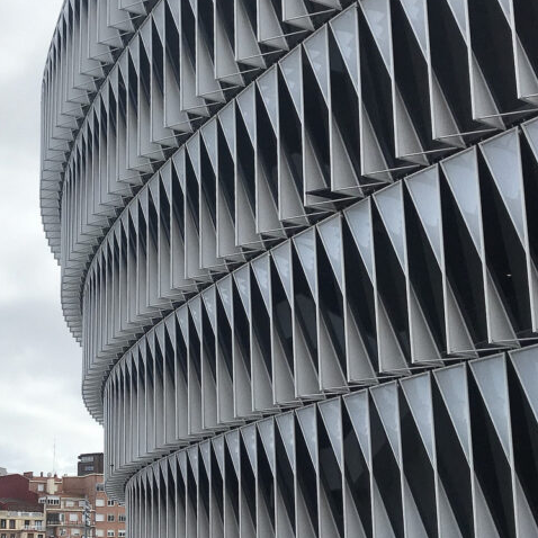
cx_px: 205
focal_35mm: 53
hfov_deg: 32.1
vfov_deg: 32.1
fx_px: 932
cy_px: 326
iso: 20
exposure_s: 1/2907
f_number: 1.8
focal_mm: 3.99
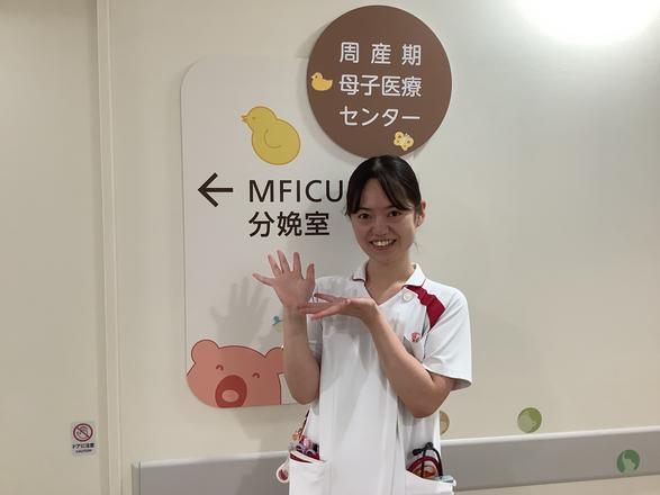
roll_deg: -0.1
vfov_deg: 45.4
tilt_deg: -4.8
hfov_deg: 58.4
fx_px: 591
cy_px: 248
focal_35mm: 31
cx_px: 330
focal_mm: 3.3
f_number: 2.4
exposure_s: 1/60
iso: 80
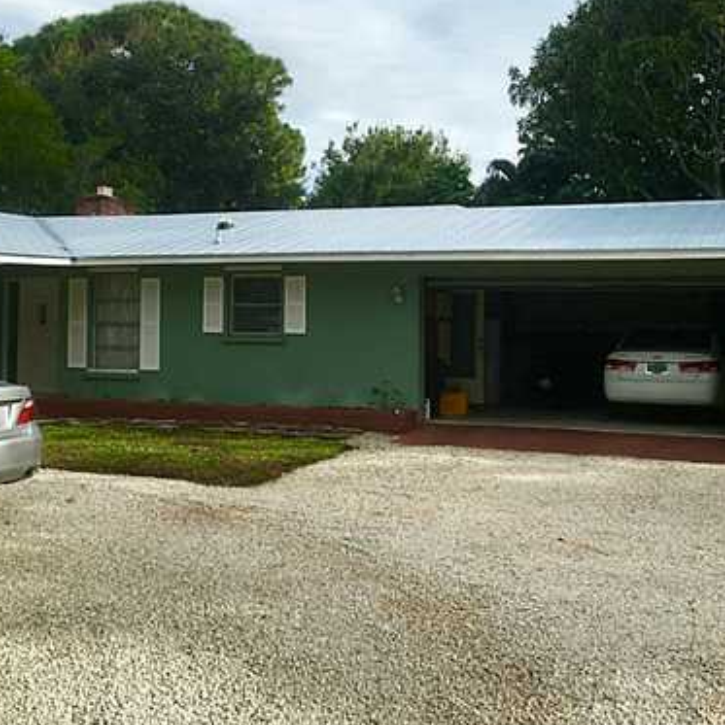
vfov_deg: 38.2
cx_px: 375
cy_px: 290
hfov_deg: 38.3
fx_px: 1043
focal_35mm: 44
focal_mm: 4.15
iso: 25
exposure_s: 1/845
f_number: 2.2
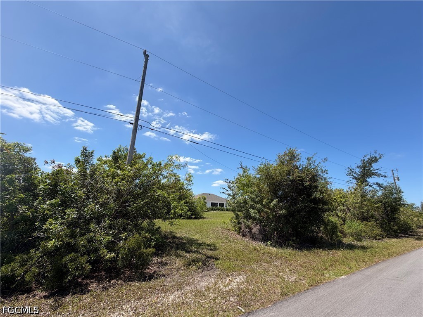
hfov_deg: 102.1
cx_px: 212
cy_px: 158
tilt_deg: +16.6
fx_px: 171
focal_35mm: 14
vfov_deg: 85.7
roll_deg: -2.7
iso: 25
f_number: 2.2
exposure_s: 1/770
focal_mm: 2.22
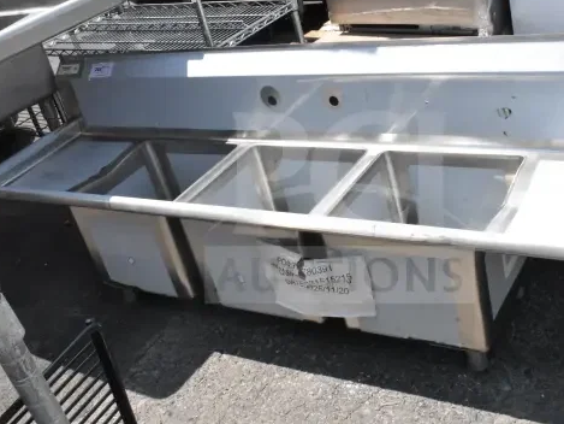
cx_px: 339
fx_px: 733
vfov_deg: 32.2
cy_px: 208
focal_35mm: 45
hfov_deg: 41.9
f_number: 22
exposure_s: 1/2000
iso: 6400
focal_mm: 24
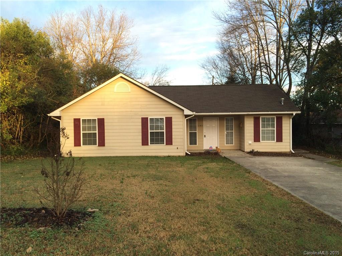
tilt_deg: -0.5
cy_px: 128
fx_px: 287
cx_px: 171
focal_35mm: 29
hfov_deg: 61.7
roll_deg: +1.8
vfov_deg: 48.2
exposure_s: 1/182
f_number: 2.2
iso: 32
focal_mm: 4.15
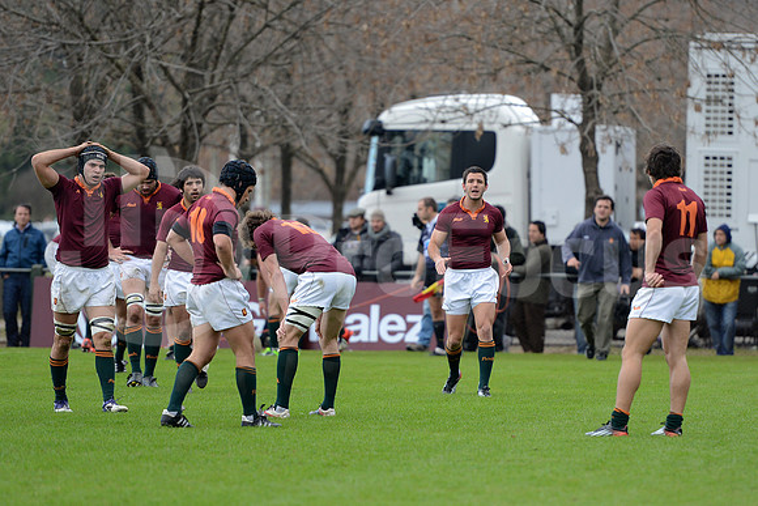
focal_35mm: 200
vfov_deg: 6.9
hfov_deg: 10.3
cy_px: 253
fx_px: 4212
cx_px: 379
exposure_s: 1/500
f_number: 2.8
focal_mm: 200
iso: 400
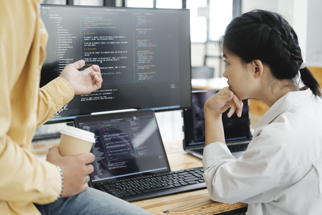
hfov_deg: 37.5
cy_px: 108
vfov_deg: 25.5
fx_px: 474
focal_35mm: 53
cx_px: 161
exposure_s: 1/125
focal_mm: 35
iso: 250
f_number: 2
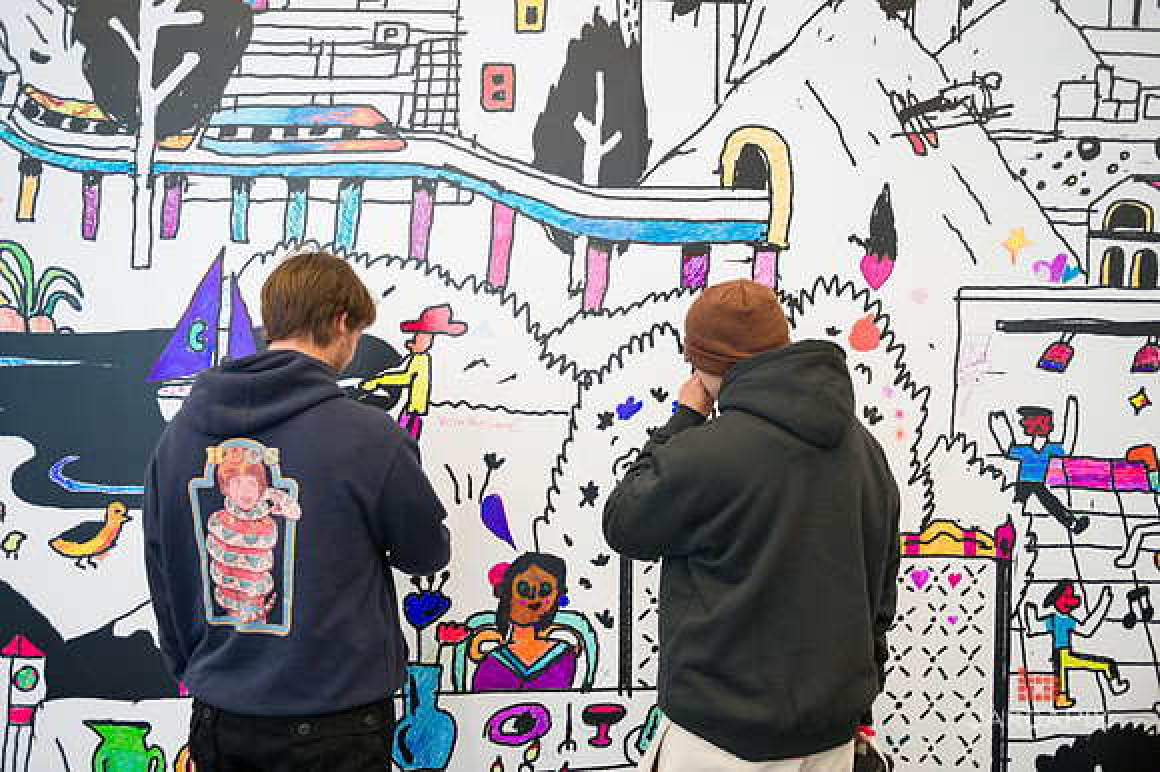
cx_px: 580
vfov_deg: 47.9
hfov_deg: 67.4
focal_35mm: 27
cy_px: 386
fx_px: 869
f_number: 3.5
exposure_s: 1/200
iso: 1600
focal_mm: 27
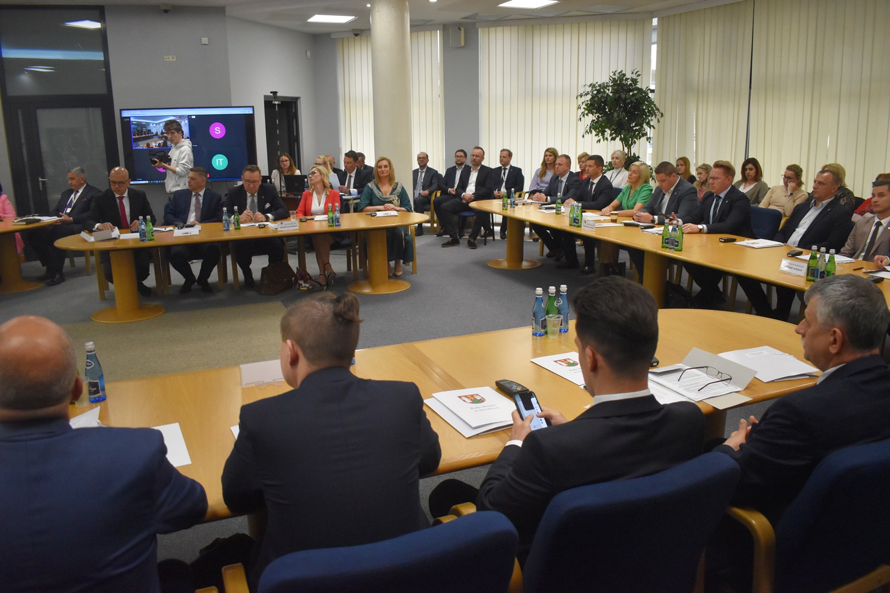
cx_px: 445
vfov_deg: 47.9
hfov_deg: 67.4
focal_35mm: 27
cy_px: 296
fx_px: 667
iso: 2000
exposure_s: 1/500
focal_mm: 18
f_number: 3.5
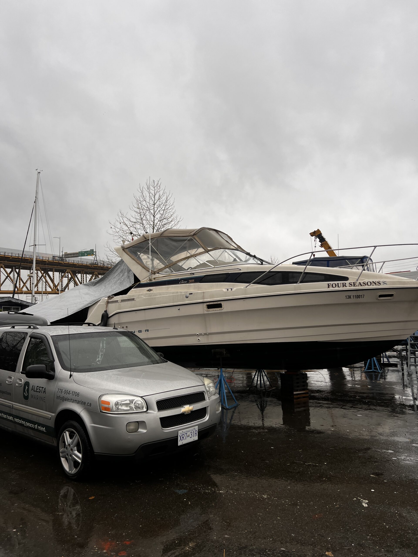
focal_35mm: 26
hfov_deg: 53.1
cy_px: 278
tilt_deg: +5.5
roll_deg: -0.1
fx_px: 419
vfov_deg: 67.3
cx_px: 209
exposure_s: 1/233
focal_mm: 5.7
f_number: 1.5
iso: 40
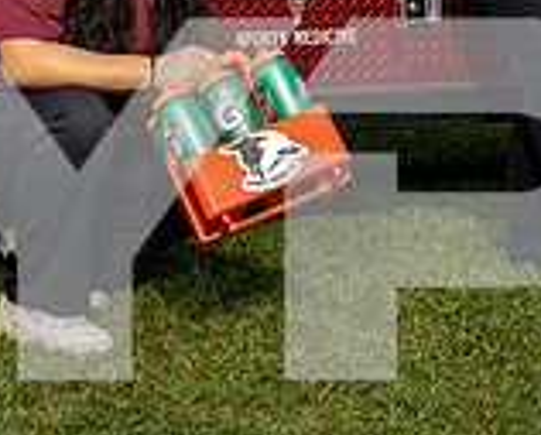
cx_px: 284
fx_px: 2021
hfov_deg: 15.2
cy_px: -224
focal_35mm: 126
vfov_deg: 11.7
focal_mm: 33
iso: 160
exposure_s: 1/250
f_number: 8
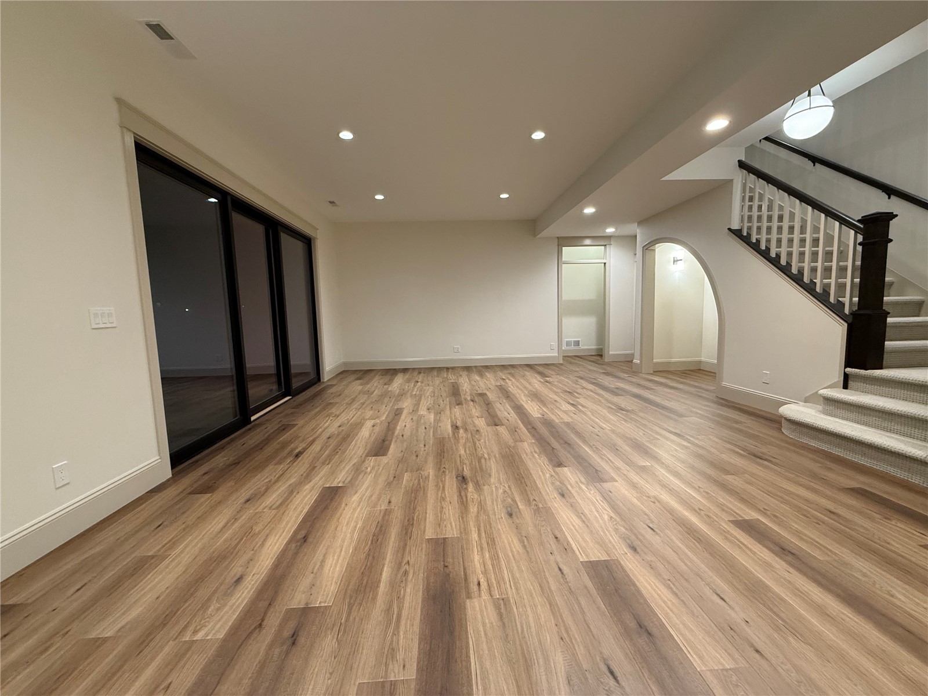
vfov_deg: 85.7
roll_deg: +1.1
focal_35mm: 14
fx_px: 375
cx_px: 464
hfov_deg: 102.1
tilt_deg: -5.2
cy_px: 348
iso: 250
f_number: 2.2
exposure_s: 1/60
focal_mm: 2.22
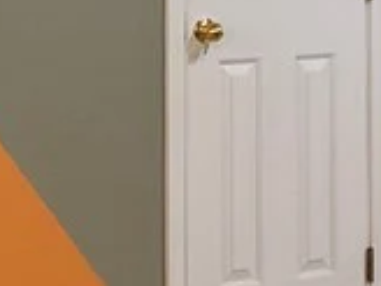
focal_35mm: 181
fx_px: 1992
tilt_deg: -2.4
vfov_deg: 8.1
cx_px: 58
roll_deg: +0.0
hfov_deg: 10.9
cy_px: -44
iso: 200
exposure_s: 1/40
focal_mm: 3
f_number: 1.8
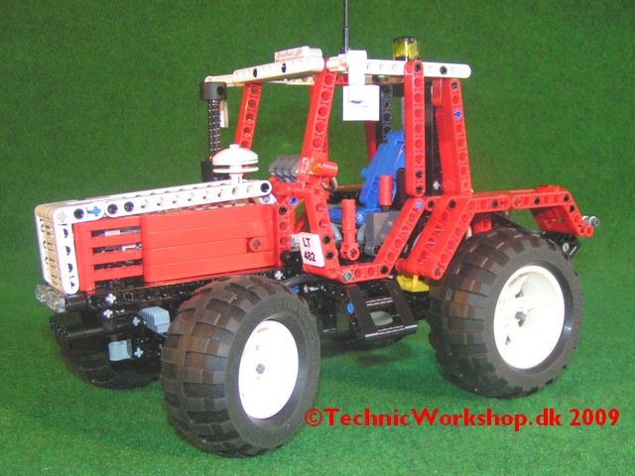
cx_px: 318
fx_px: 697
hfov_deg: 49.0
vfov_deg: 37.7
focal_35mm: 38
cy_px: 238
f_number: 2.8
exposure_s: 1/40
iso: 200
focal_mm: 5.8
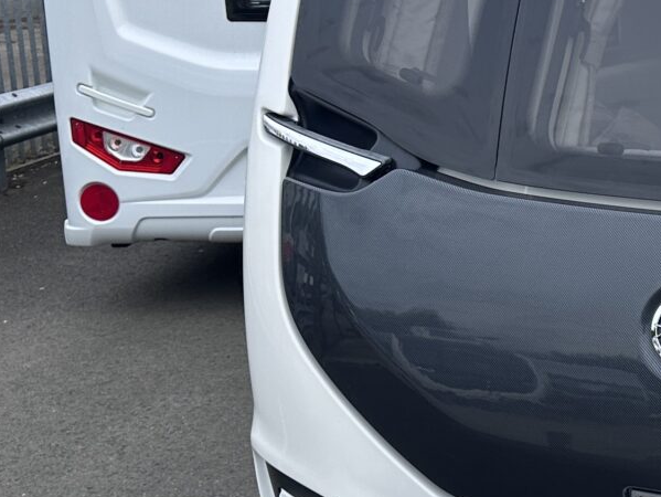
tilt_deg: -10.6
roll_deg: +0.9
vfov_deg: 18.0
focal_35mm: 82
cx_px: 755
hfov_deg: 22.3
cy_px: 247
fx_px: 1567
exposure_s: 1/2110
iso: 80
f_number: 1.78
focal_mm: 6.86
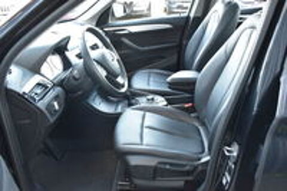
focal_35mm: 30
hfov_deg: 62.0
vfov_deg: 43.5
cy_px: 96
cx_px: 144
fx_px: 239
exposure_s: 1/60
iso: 1400
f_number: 3.5
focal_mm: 20
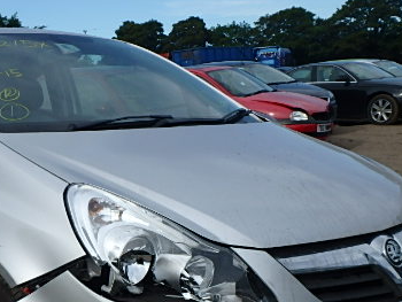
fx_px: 616
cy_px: 256
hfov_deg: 35.6
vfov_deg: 26.8
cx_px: 121
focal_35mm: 53
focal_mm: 5.2
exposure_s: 1/640
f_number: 4.6
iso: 125
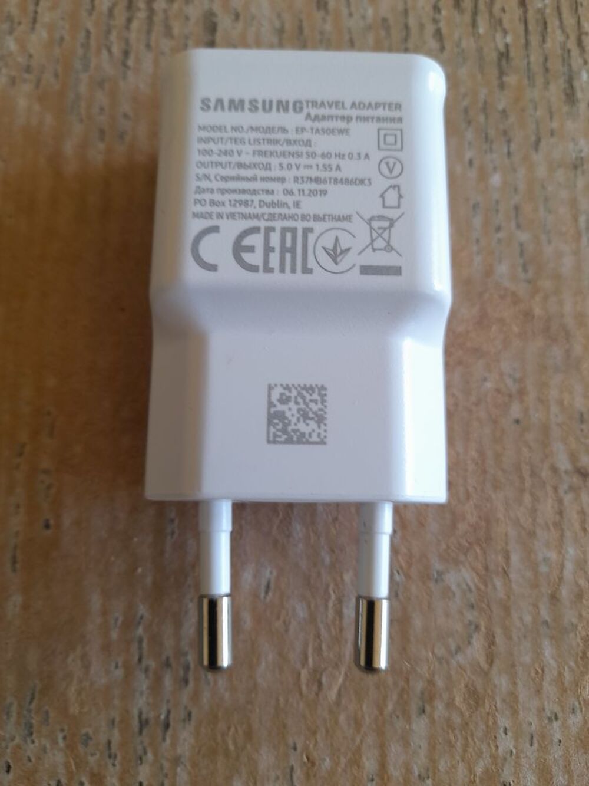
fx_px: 567
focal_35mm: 25
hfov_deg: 54.9
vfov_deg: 69.4
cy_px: 393
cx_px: 294
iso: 64
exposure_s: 1/60
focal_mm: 4.6
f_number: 2
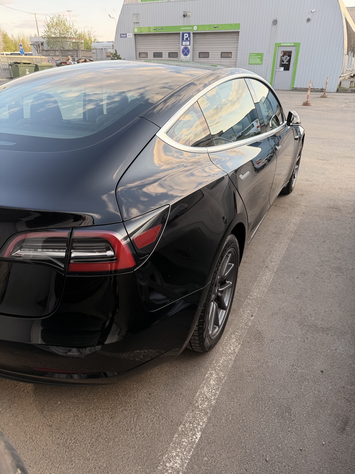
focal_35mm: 24
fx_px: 328
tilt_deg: -28.0
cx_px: 178
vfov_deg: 71.6
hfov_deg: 56.8
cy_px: 237
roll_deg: -0.8
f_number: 1.78
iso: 80
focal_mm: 6.76
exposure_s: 1/286
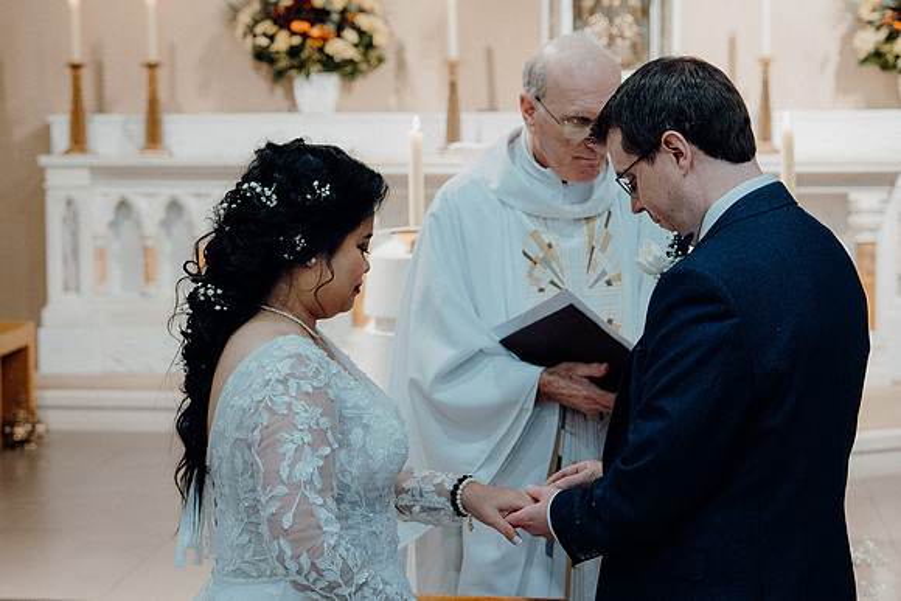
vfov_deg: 16.3
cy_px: 300
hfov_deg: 24.2
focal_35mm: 84
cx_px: 450
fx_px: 2103
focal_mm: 56
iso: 2000
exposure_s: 1/160
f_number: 3.5
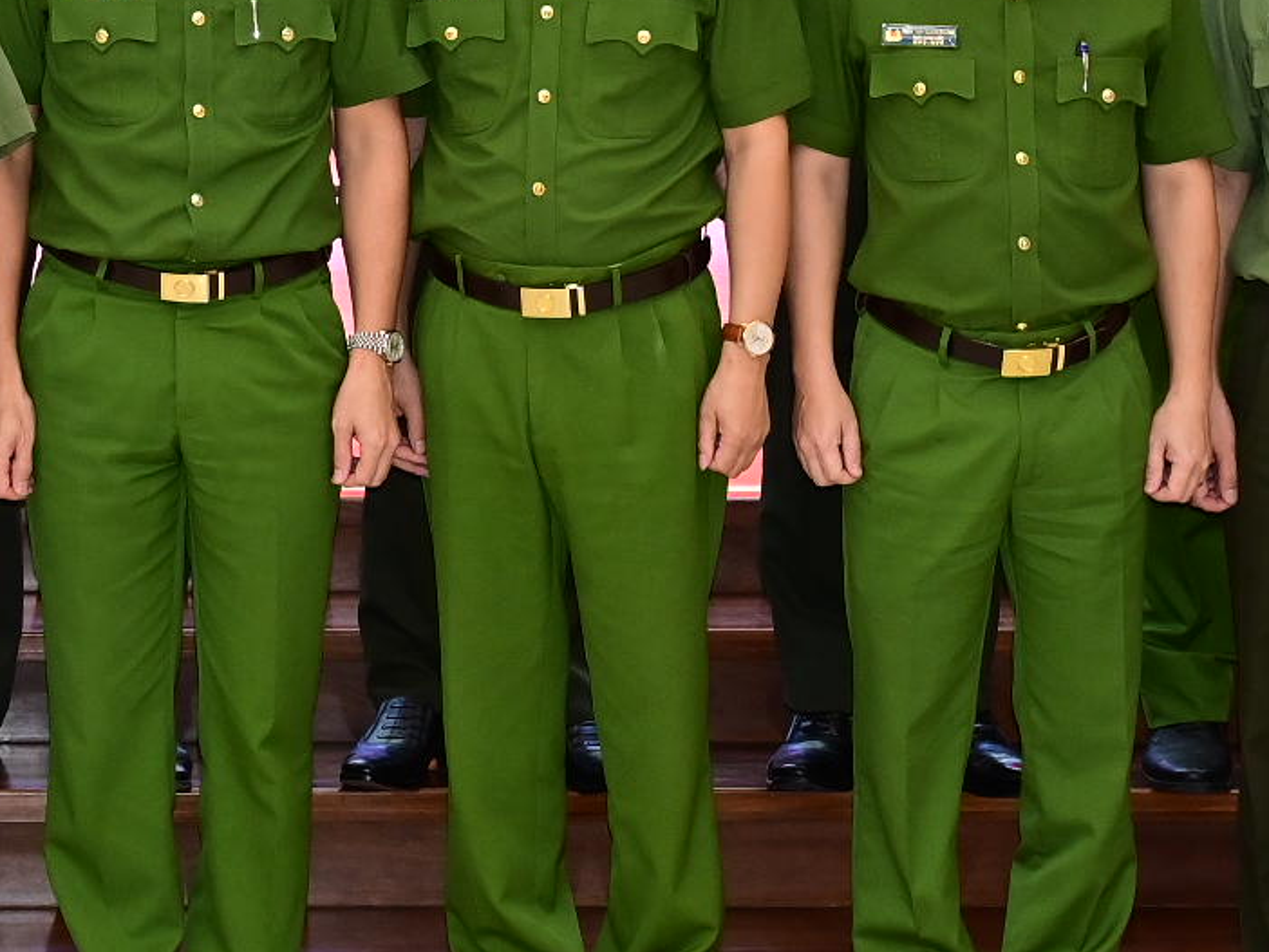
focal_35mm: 149
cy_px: -172
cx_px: -72
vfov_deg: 9.8
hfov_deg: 13.0
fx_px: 5464
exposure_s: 1/125
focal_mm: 36
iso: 1600
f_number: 4
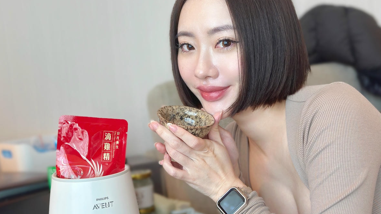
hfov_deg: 39.2
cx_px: 191
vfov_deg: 22.6
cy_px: 112
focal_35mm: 53
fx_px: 535
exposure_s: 1/120
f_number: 1.78
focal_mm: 6.86
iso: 100
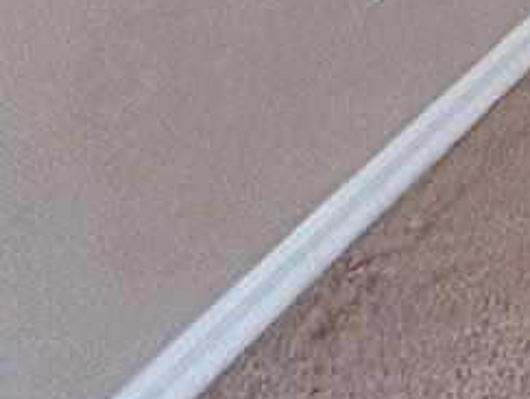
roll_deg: -0.8
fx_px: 1411
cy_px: -619
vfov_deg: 12.1
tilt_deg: -2.0
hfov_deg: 11.2
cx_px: 1623
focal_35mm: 92
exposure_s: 1/60
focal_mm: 2.22
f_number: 2.2
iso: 250
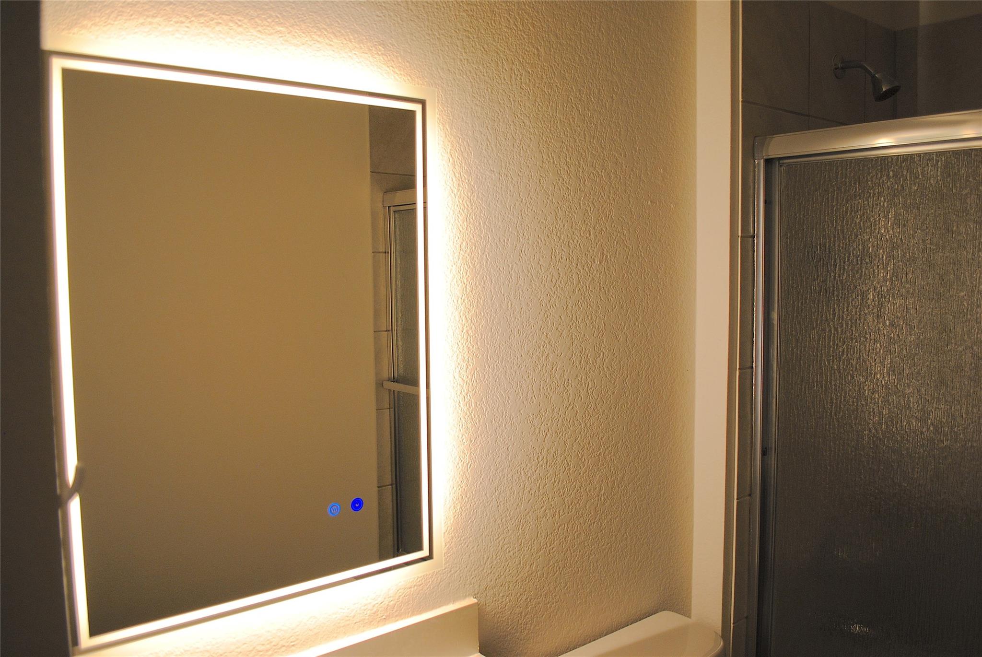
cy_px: 328
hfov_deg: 67.3
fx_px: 737
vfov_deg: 48.0
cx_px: 491
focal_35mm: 27
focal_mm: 18
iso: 200
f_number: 3.5
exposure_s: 1/40
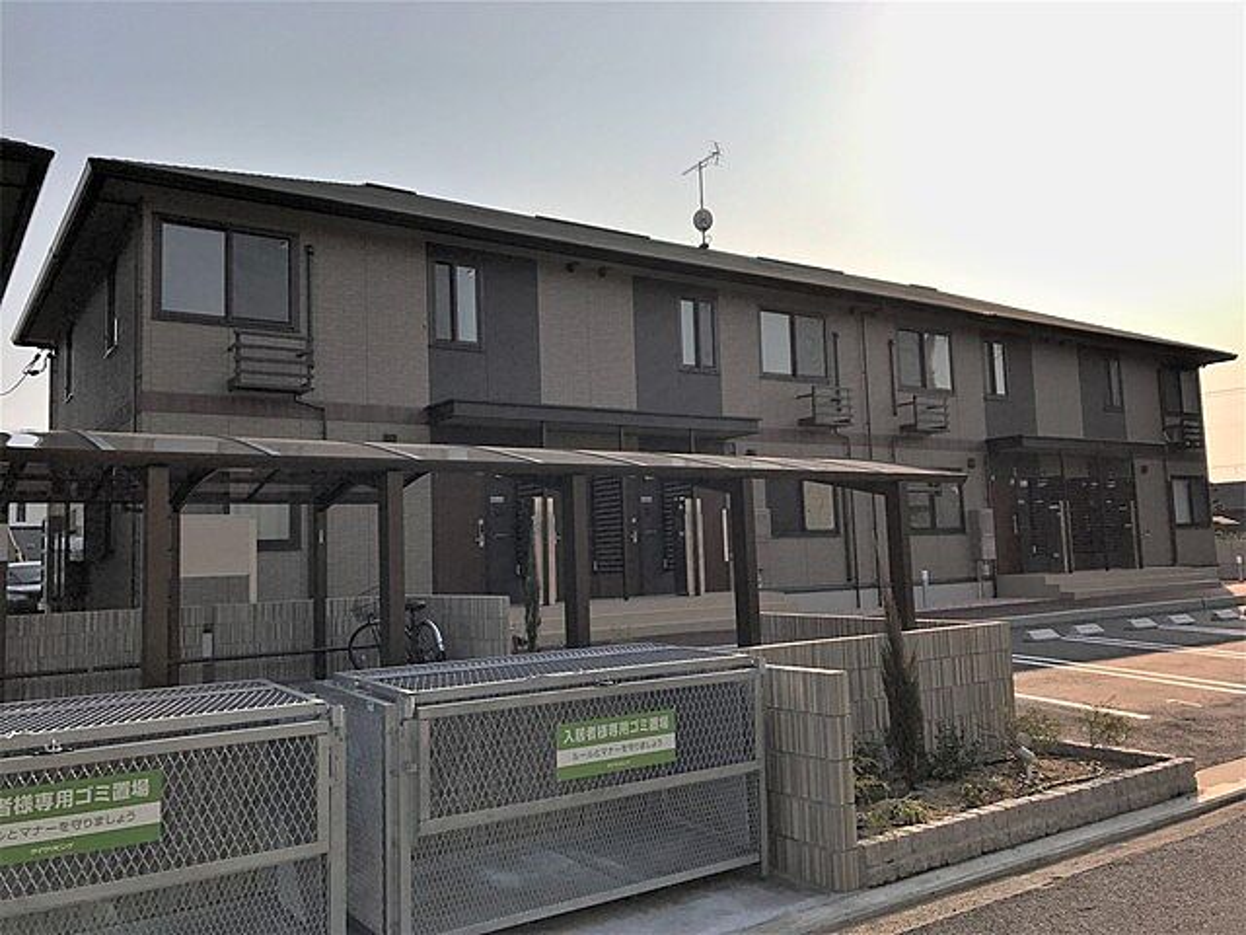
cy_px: 468
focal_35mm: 28
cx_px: 623
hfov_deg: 63.4
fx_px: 1008
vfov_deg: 49.7
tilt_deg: +6.6
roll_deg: +2.2
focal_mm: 3.99
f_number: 1.8
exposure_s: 1/5988
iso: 20
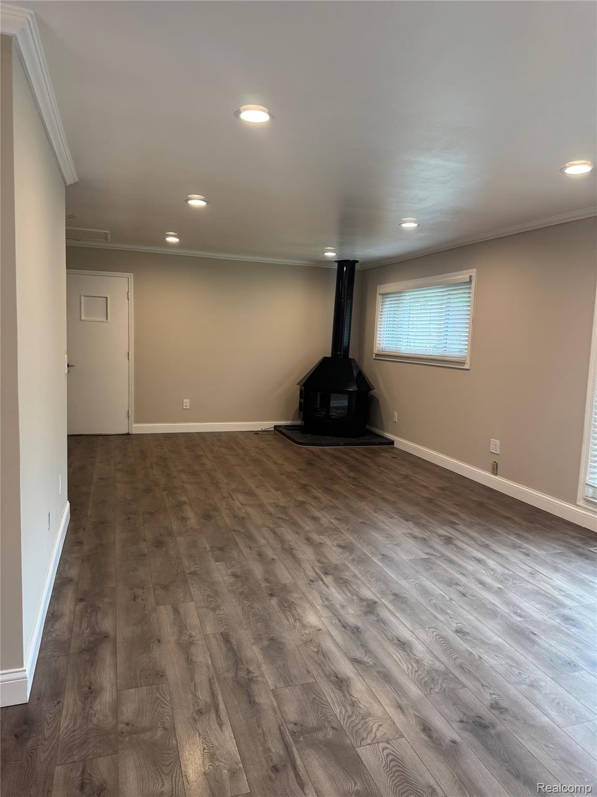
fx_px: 552
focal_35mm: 24
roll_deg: -1.3
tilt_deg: -6.6
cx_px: 298
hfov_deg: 56.8
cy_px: 398
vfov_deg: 71.6
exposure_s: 1/120
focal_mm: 6.76
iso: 160
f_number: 1.78
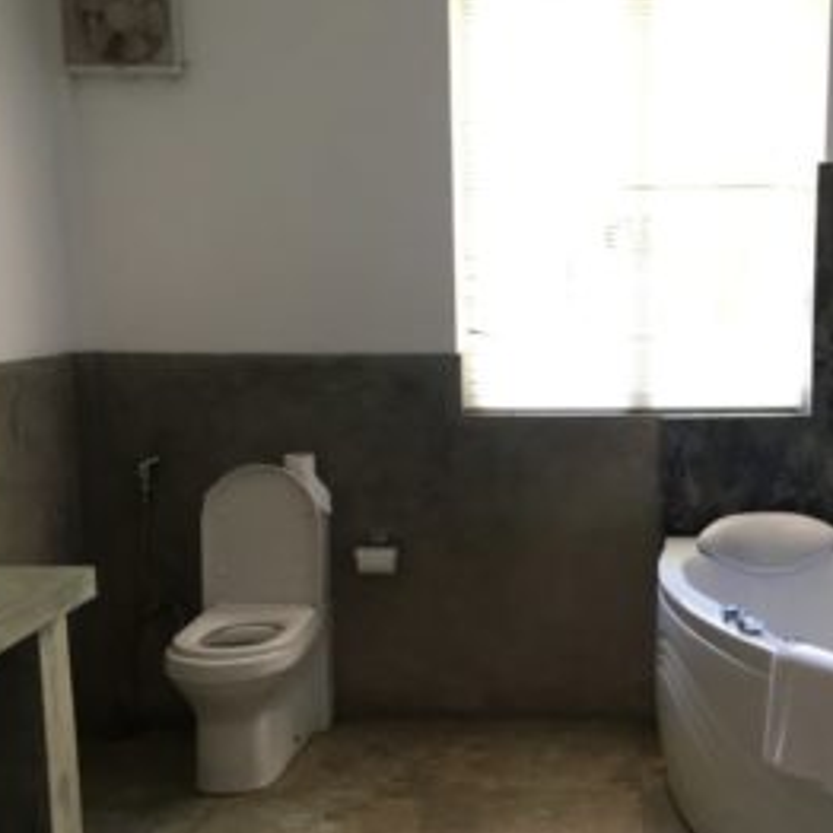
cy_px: 480
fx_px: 1198
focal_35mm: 44
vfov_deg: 38.3
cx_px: 620
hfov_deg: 37.4
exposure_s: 1/33
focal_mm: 4.15
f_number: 2.2
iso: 40
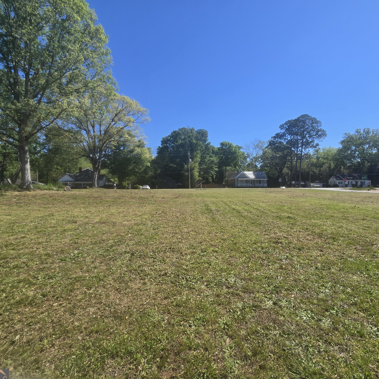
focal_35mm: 16
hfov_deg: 87.0
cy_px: 191
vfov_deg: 87.4
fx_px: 198
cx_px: 214
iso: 50
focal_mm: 2.2
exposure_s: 1/2339
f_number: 2.2
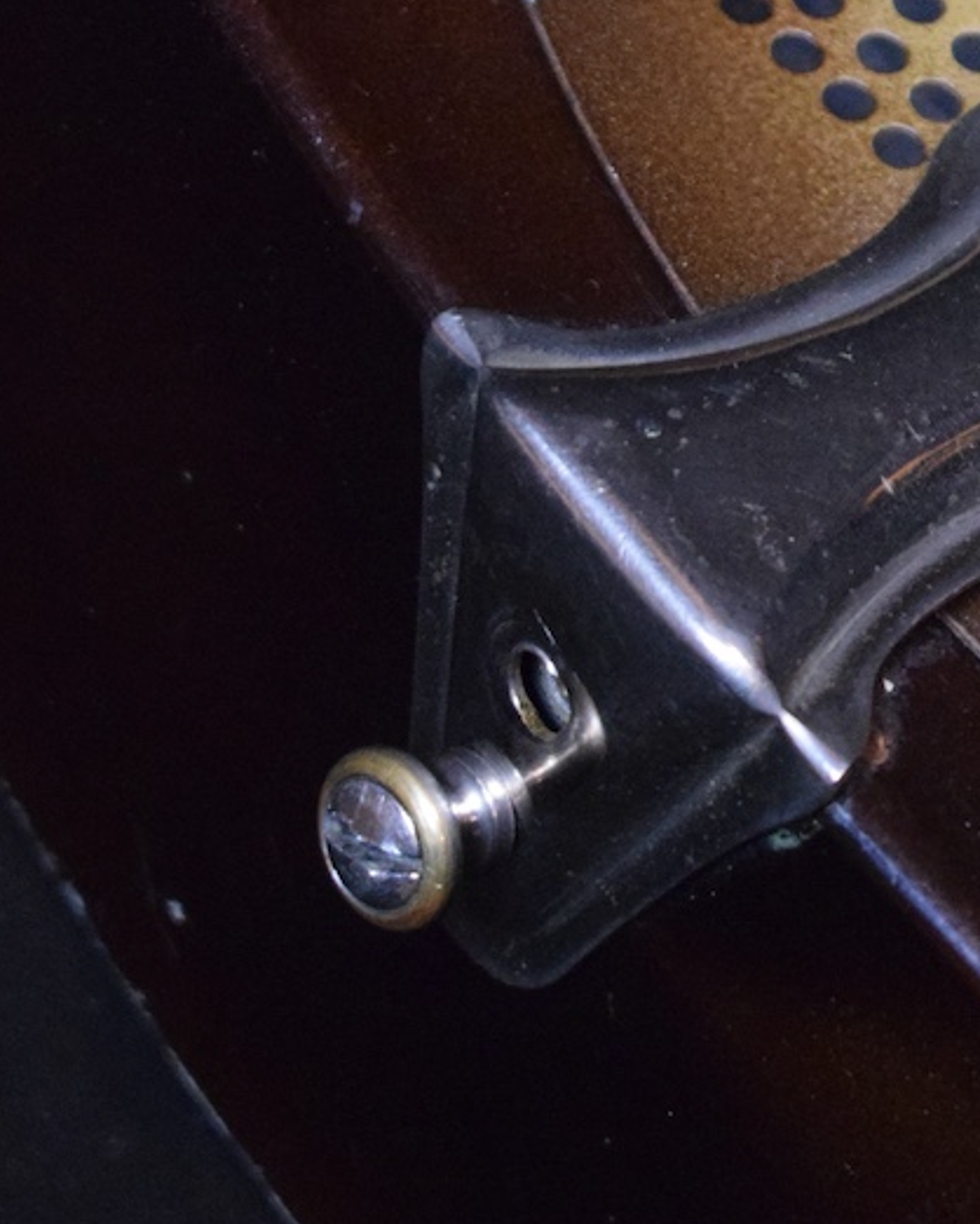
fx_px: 7029
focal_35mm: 194
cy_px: 302
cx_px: 1332
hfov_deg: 7.9
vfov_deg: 9.9
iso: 5000
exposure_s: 1/60
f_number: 5.3
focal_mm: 48
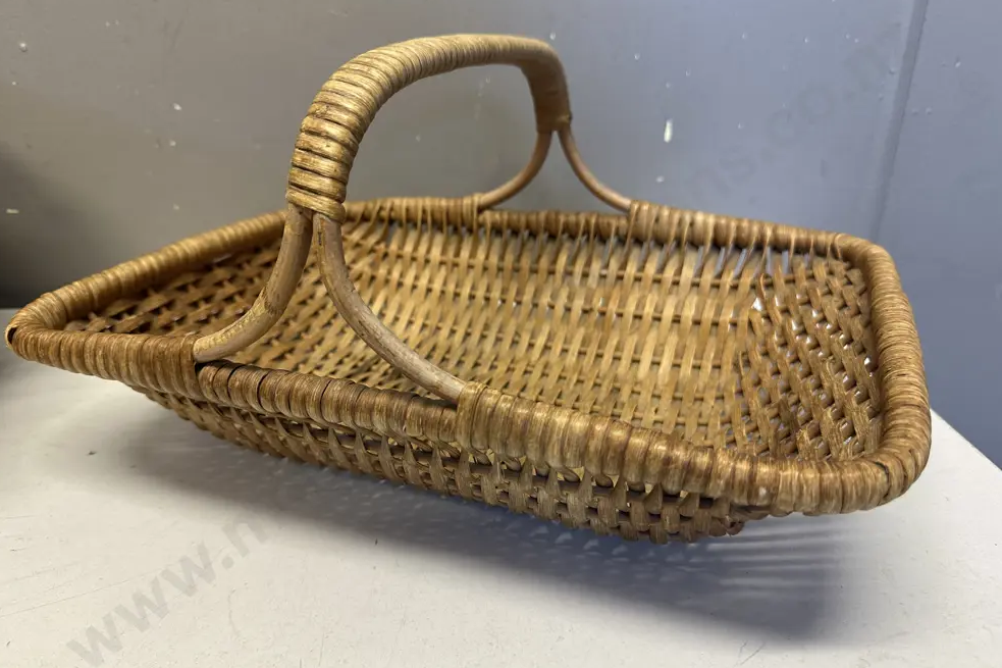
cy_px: 347
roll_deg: +0.3
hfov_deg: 69.4
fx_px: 723
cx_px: 492
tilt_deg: -23.4
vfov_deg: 49.5
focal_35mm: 26
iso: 160
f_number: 1.78
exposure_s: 1/100
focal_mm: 6.86
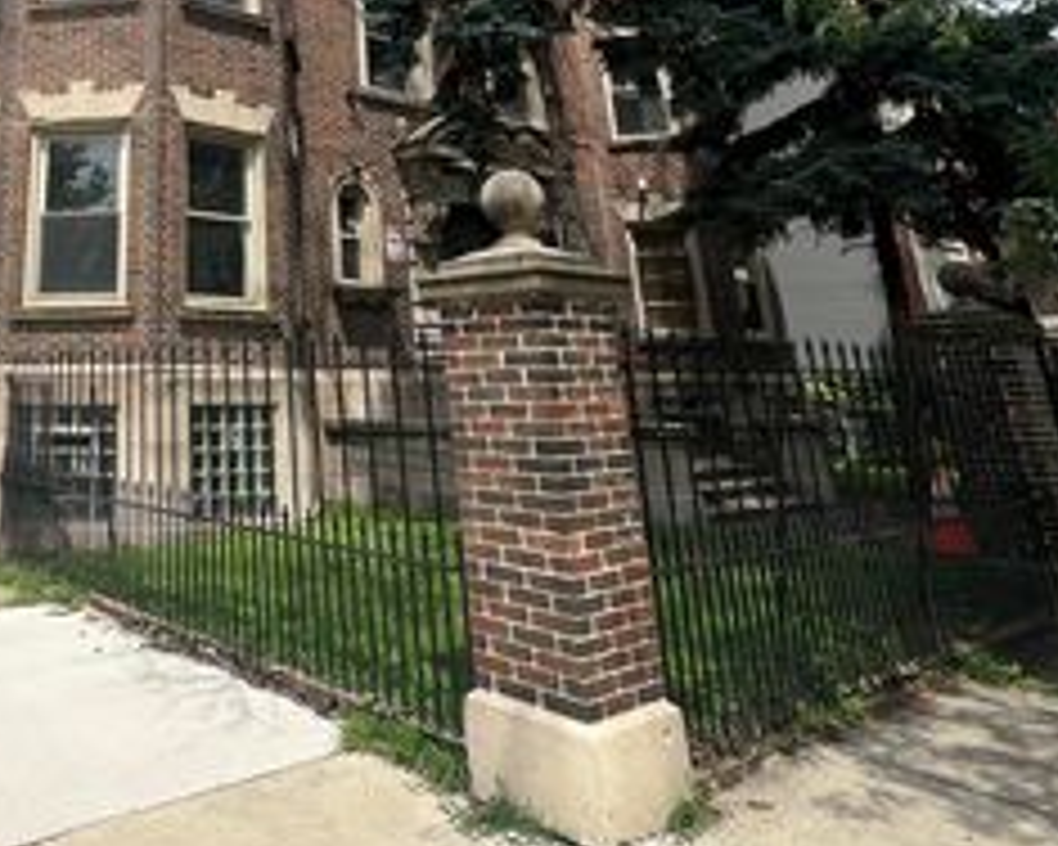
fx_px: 845
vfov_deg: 48.0
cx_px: 189
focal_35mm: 27
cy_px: 92
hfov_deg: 58.4
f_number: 1.8
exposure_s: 1/1155
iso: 32
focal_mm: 1.57
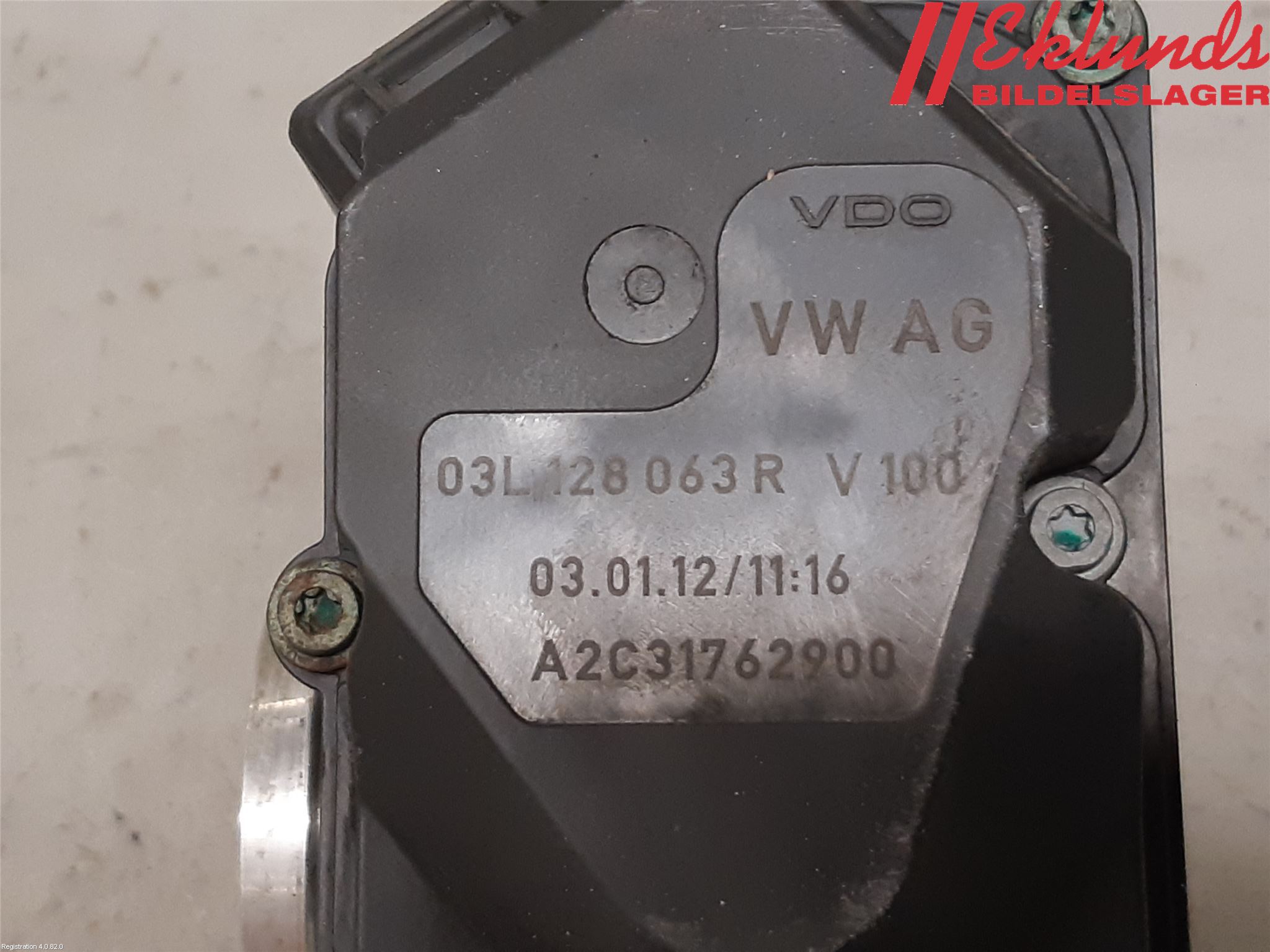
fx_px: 954
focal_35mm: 26
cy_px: 476
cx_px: 635
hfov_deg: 67.3
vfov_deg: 53.1
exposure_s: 1/50
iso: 160
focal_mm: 3.93
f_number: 1.7
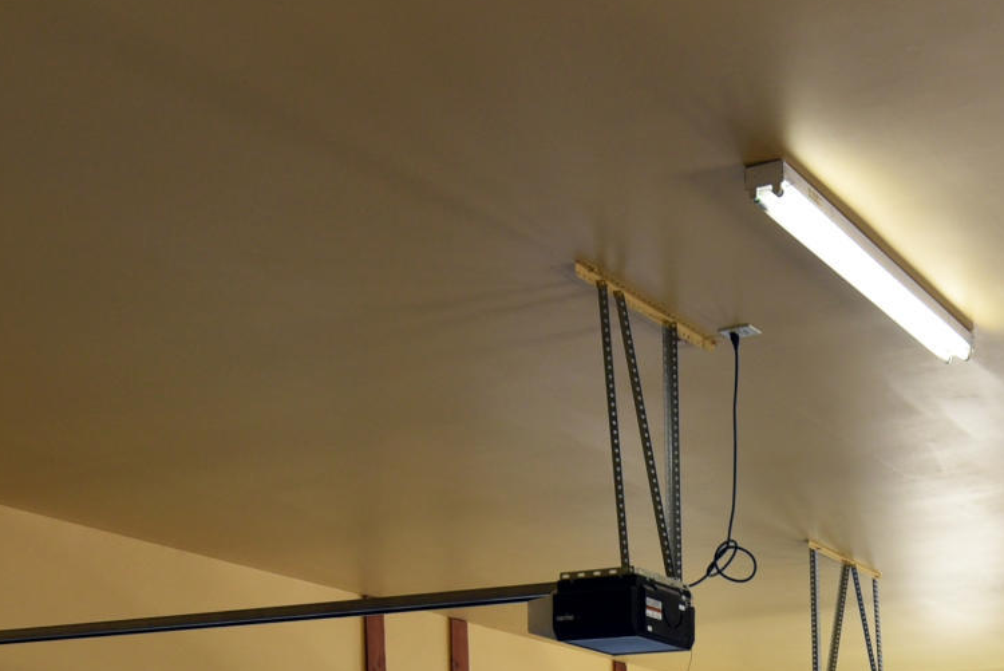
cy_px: 1063
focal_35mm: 56
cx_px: 920
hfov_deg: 33.6
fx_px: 1563
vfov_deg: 20.1
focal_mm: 14
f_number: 4.5
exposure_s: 1/80
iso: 400
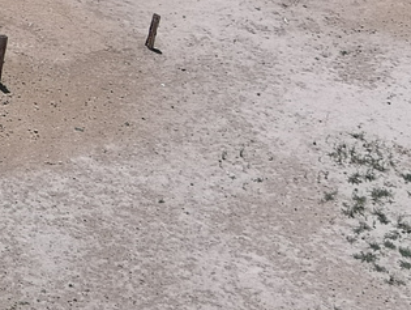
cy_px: -261
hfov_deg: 9.6
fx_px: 2151
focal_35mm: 181
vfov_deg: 7.9
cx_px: -603
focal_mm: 10.13
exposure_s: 1/1250
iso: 100
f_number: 2.8
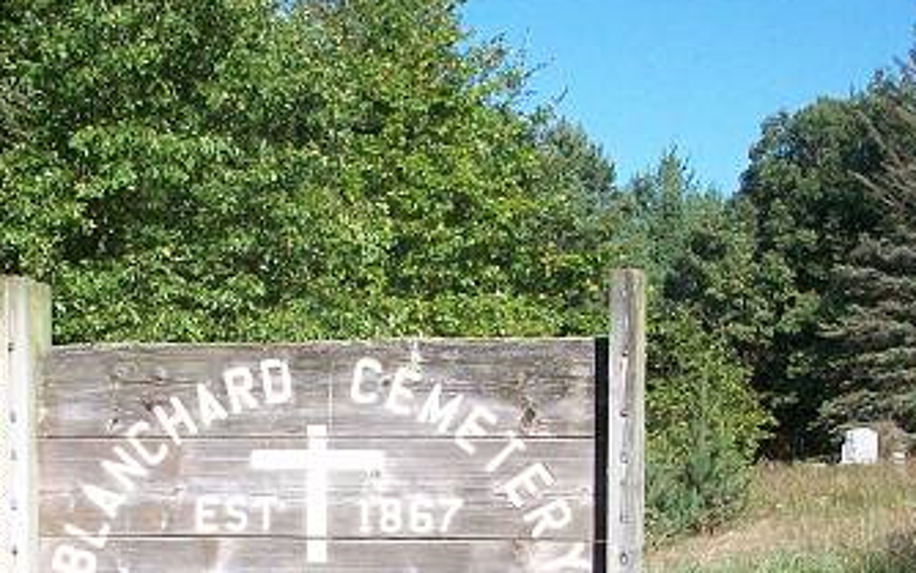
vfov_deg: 13.6
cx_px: 293
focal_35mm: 94
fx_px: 2347
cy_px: 628
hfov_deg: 22.0
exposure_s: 1/210
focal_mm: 6.2
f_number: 5.6
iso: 80
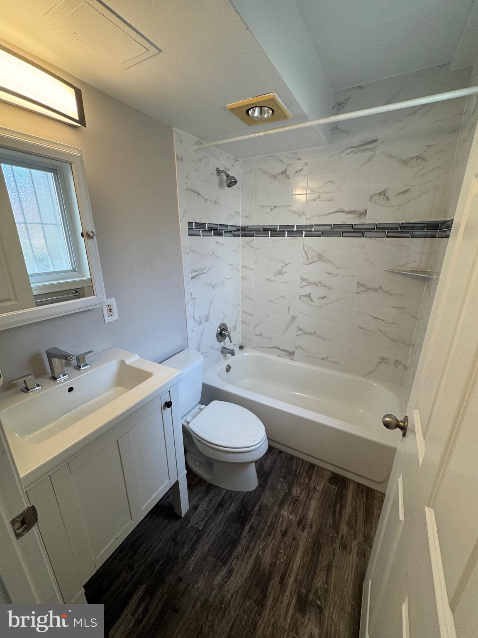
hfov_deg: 85.7
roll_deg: +0.0
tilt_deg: -17.5
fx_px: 258
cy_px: 319
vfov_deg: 102.1
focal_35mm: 14
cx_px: 239
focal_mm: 2.22
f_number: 2.2
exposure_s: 1/120
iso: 100
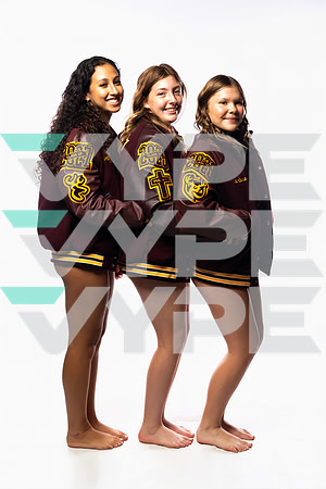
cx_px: 163
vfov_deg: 41.9
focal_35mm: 47
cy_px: 244
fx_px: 638
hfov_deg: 28.6
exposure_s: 1/250
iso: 640
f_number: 5.6
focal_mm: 47
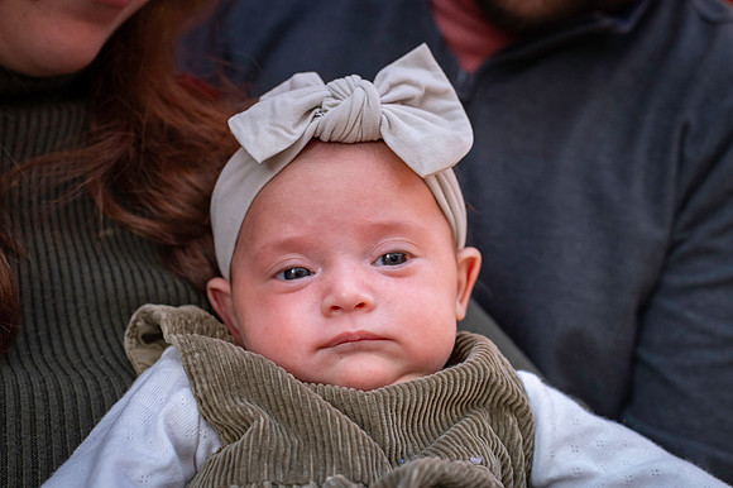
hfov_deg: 39.6
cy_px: 244
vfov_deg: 27.0
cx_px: 366
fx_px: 1017
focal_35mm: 50
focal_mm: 50
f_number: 5
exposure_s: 1/1600
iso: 3200
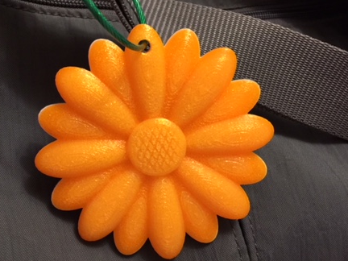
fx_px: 432
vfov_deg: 33.6
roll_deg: -0.1
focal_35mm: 43
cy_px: 114
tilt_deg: -28.9
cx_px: 146
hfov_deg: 43.7
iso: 100
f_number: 2.2
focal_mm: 4.15
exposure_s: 1/15
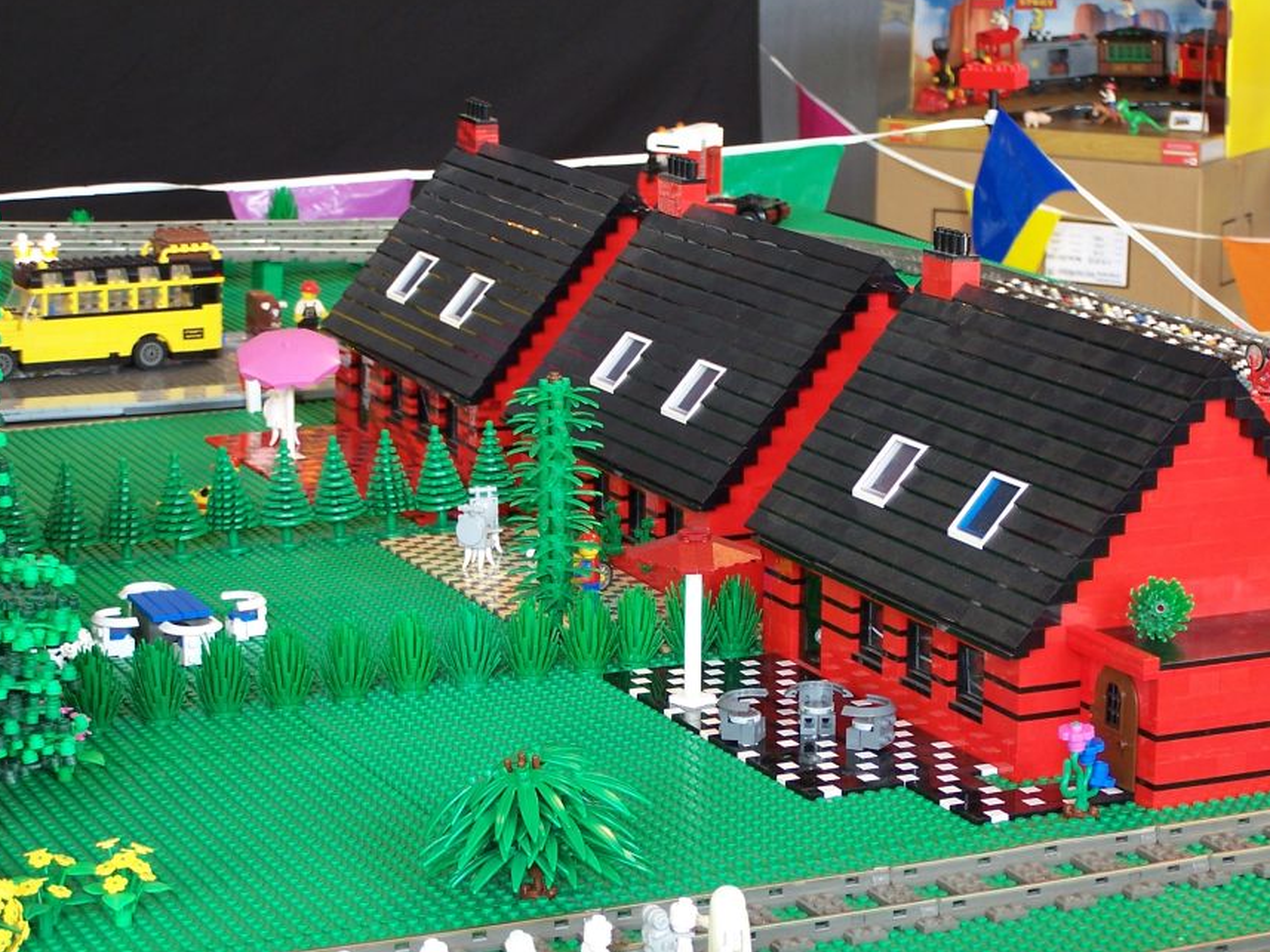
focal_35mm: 98
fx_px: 3596
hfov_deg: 20.0
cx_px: 701
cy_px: 551
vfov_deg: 15.1
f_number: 3.2
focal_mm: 13.7
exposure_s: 1/10
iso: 80
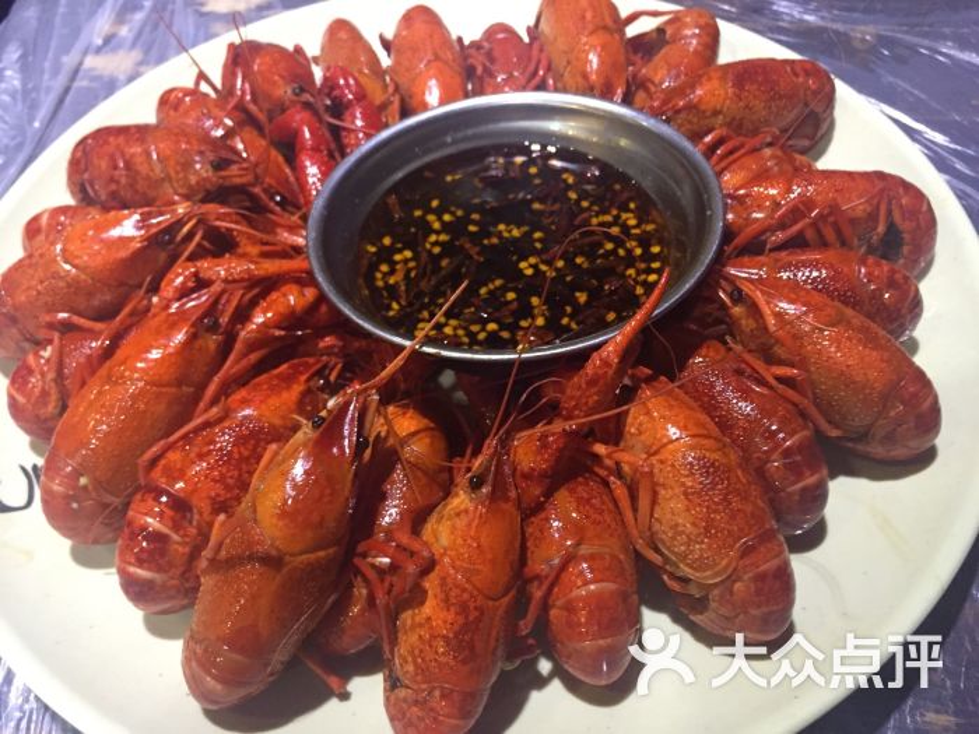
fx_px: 820
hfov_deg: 61.7
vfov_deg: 48.2
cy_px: 367
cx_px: 490
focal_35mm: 29
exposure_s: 1/17
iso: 250
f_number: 2.2
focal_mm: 4.15
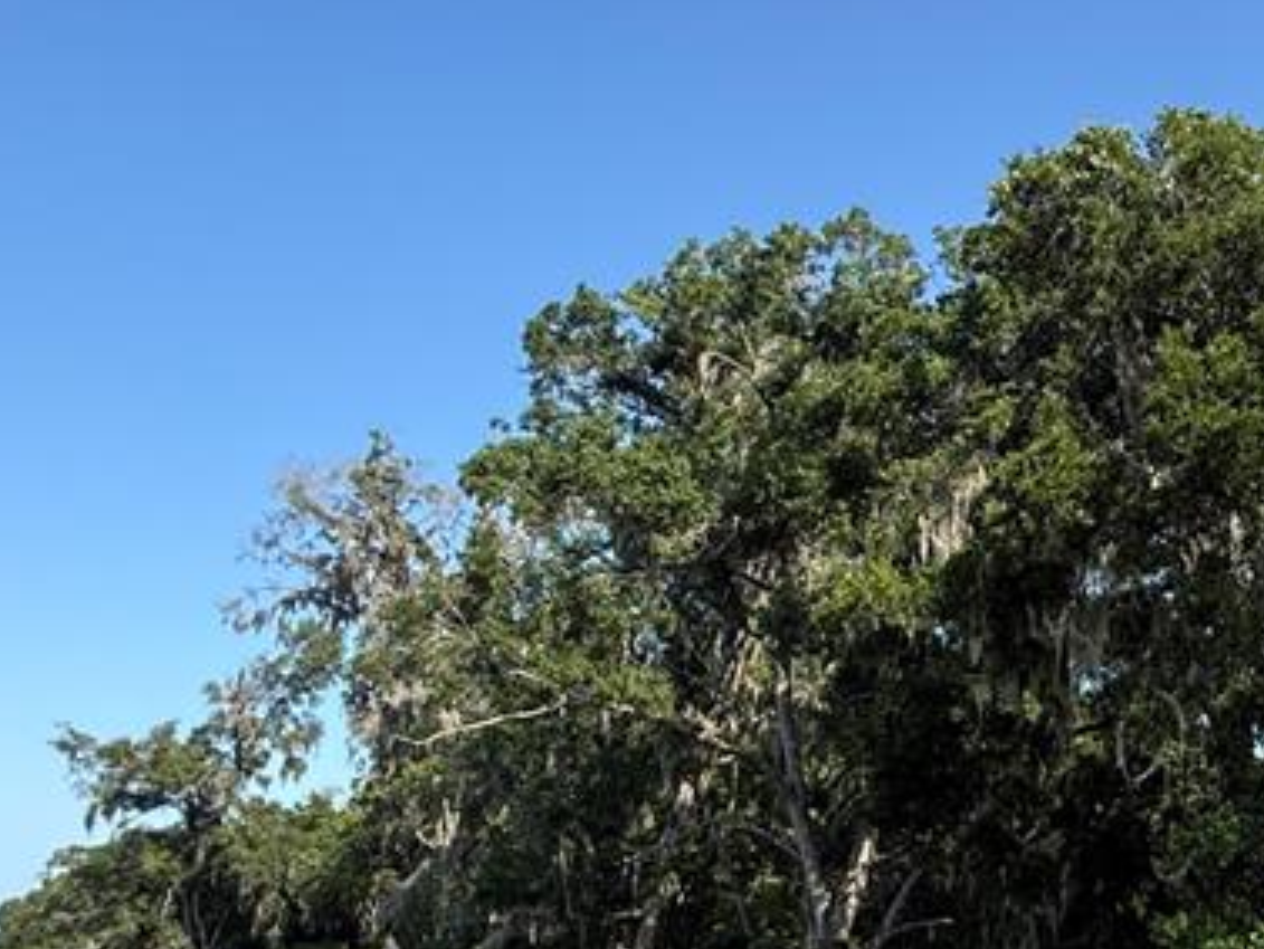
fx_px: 1388
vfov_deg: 37.2
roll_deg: +0.0
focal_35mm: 38
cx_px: 1254
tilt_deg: +18.5
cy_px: 664
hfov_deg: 42.5
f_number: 2.2
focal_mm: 2.22
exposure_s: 1/574
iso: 50
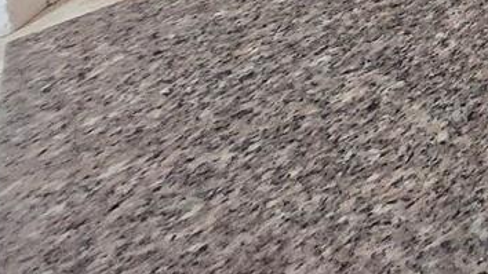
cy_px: -549
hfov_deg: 16.8
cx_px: 1088
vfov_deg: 11.3
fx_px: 828
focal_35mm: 64
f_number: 2.2
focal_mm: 1.7
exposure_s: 1/60
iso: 160
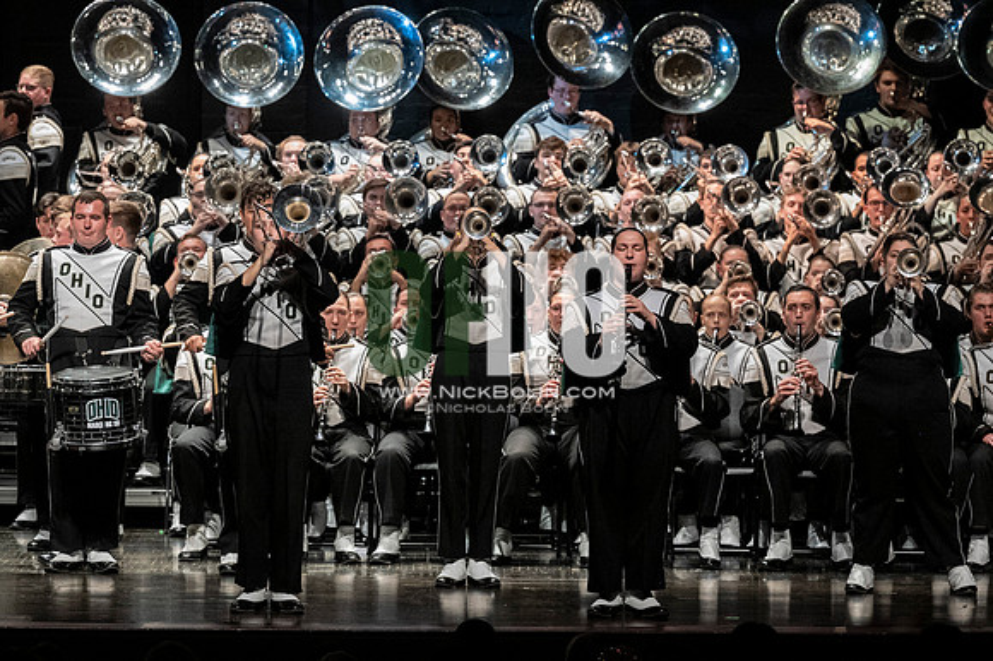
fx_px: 5789
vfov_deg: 6.5
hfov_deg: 9.8
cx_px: 496
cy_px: 330
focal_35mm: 210
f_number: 4
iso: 4000
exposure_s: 1/500
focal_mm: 140
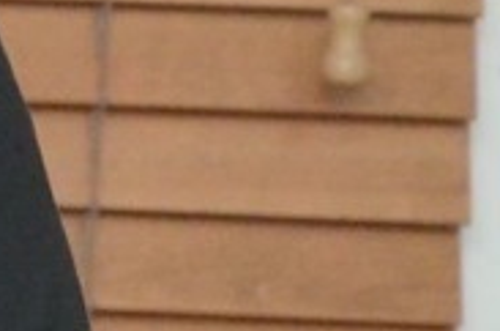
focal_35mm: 1031
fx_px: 14286
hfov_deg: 2.0
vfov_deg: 1.3
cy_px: -26
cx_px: -910
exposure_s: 1/125
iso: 4000
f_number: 6.3
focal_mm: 105
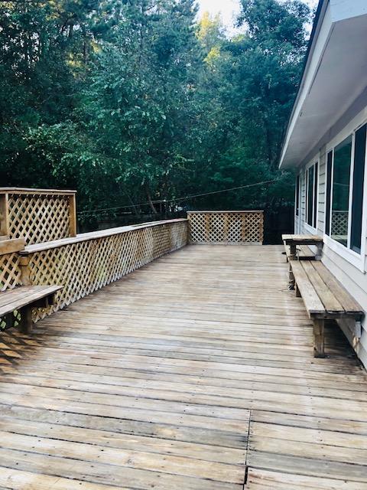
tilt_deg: -6.3
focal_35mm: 28
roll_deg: -0.4
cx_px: 184
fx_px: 396
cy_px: 245
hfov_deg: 49.7
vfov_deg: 63.4
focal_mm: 3.99
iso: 40
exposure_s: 1/120
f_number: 1.8
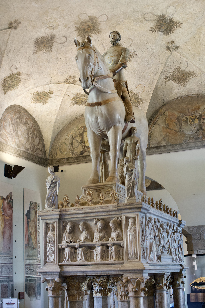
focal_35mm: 50
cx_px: 102
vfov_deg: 39.6
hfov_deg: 27.0
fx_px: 428
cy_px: 154
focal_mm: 50
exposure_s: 1/125
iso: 3200
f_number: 4
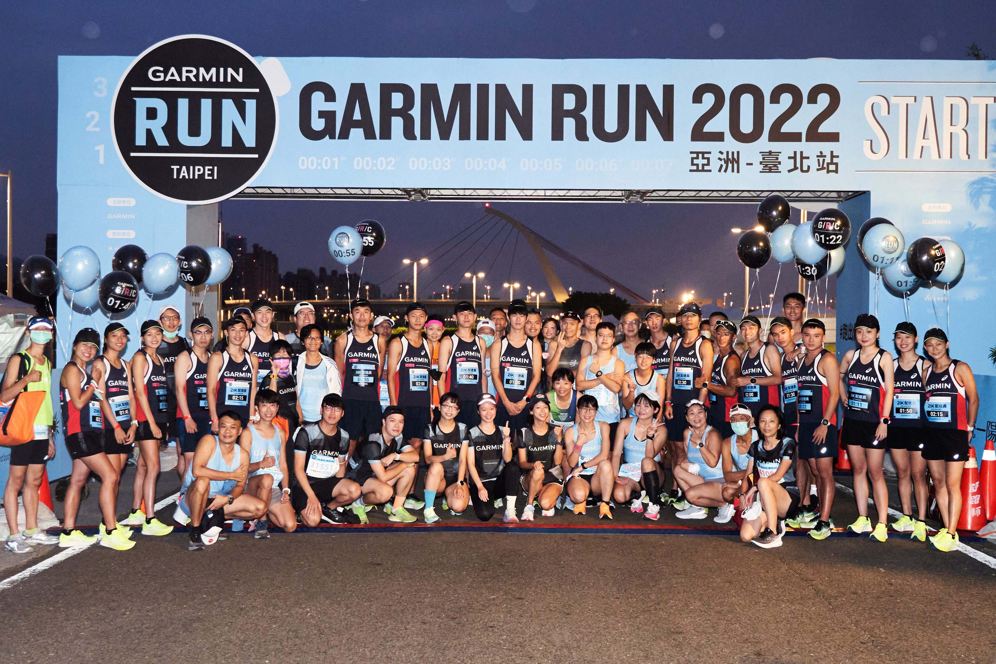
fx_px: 1162
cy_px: 332
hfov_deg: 46.4
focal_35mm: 42
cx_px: 498
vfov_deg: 31.9
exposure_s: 1/125
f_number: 2.8
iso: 6400
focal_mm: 28
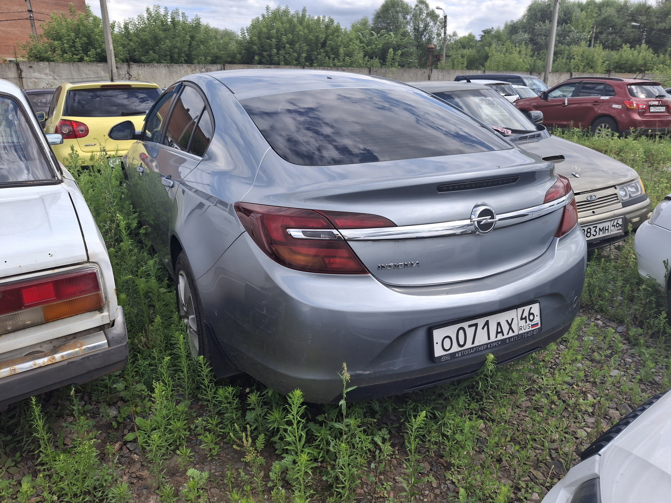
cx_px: 336
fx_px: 485
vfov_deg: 54.9
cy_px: 252
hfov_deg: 69.4
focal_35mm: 25
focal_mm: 4.69
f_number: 1.8
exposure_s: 1/772
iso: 25
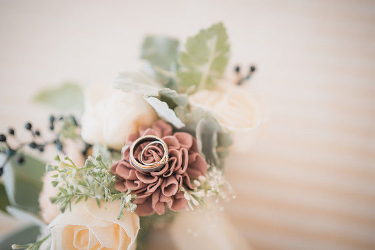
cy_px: 125
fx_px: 531
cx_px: 188
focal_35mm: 51
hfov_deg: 38.9
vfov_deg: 26.5
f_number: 1.4
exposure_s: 1/400
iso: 400
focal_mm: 50
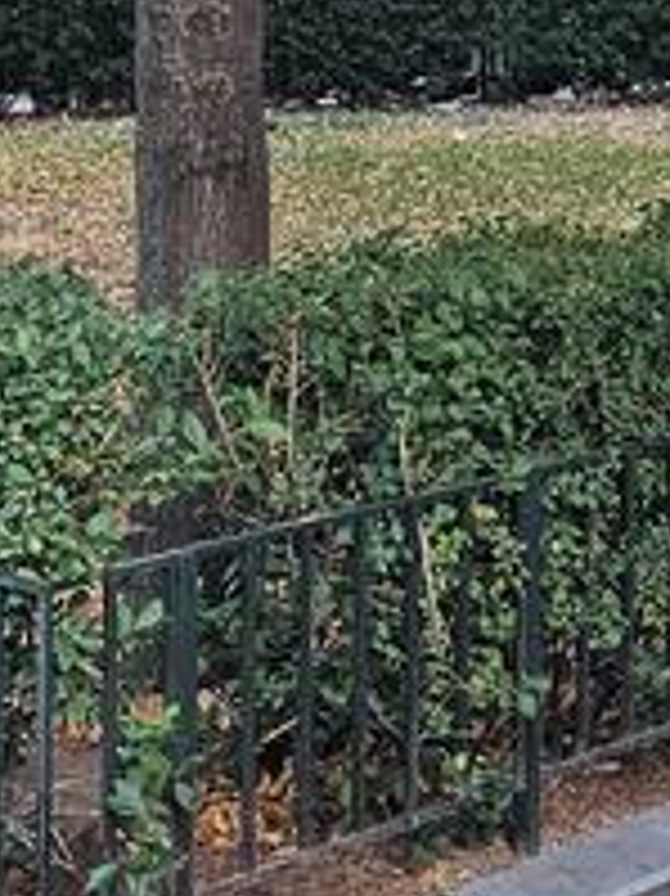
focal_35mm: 133
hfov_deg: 11.0
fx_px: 3436
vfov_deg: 14.5
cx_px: -18
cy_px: -72
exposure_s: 1/100
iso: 250
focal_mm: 5.4
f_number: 1.8
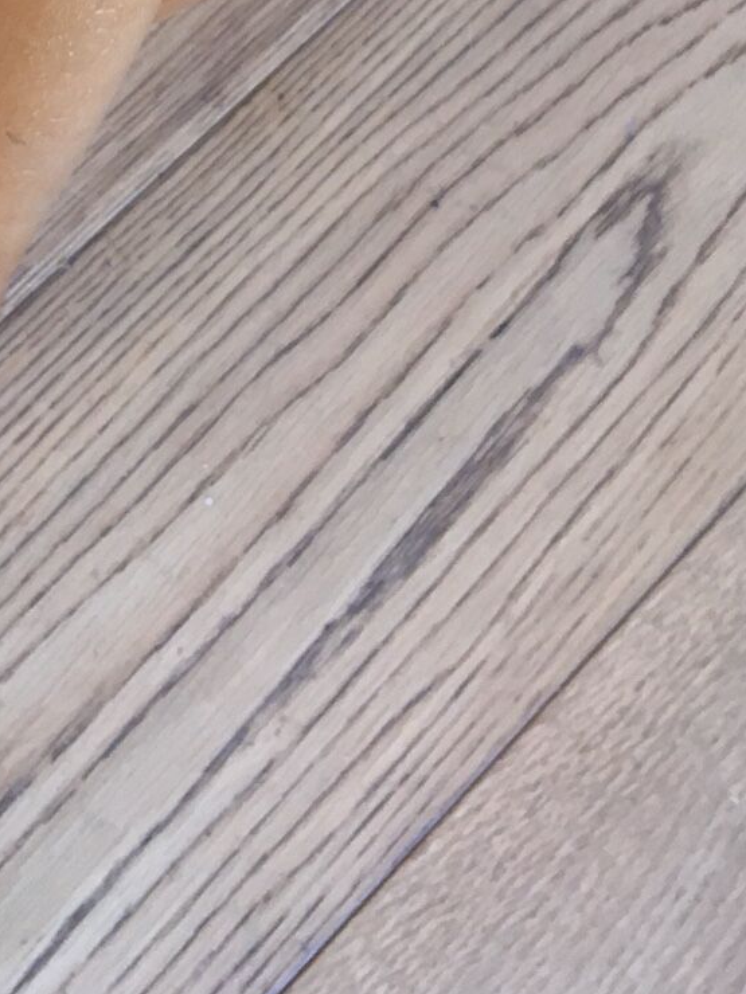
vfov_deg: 22.3
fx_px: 2270
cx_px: 87
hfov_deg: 18.4
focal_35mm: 79
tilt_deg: -67.1
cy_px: -283
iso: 40
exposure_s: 1/33
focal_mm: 4.15
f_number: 2.2
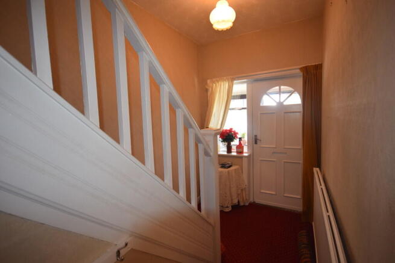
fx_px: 181
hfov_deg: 95.0
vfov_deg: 72.1
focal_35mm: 16
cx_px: 198
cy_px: 132
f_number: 5.6
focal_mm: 11
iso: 560
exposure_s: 1/125
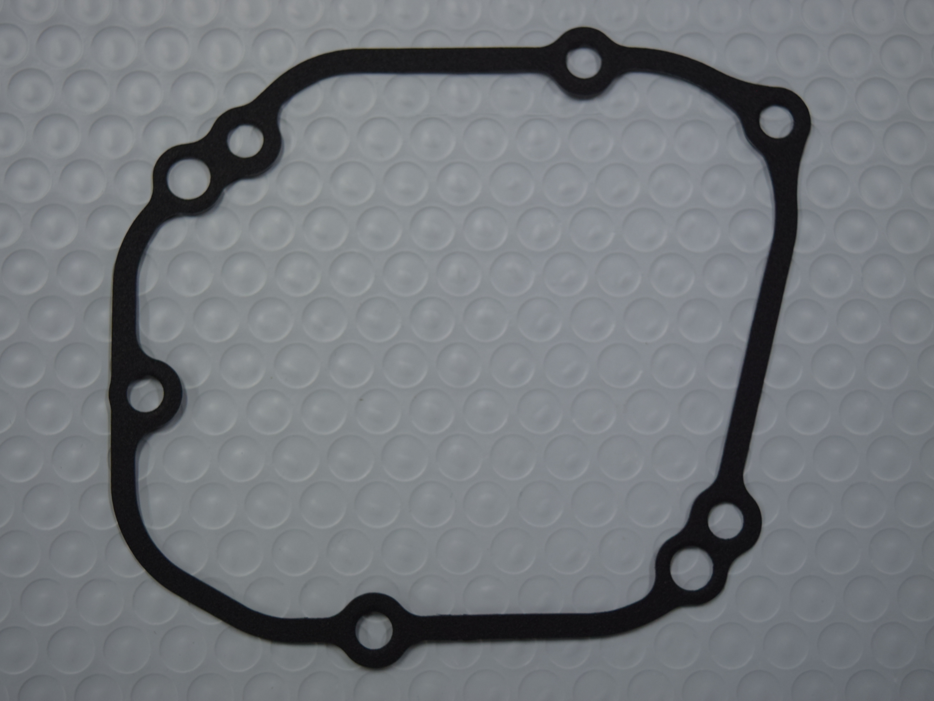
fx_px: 1511
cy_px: 353
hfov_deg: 34.3
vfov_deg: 26.1
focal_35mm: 56
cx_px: 431
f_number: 4.5
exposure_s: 1/100
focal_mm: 34
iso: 400
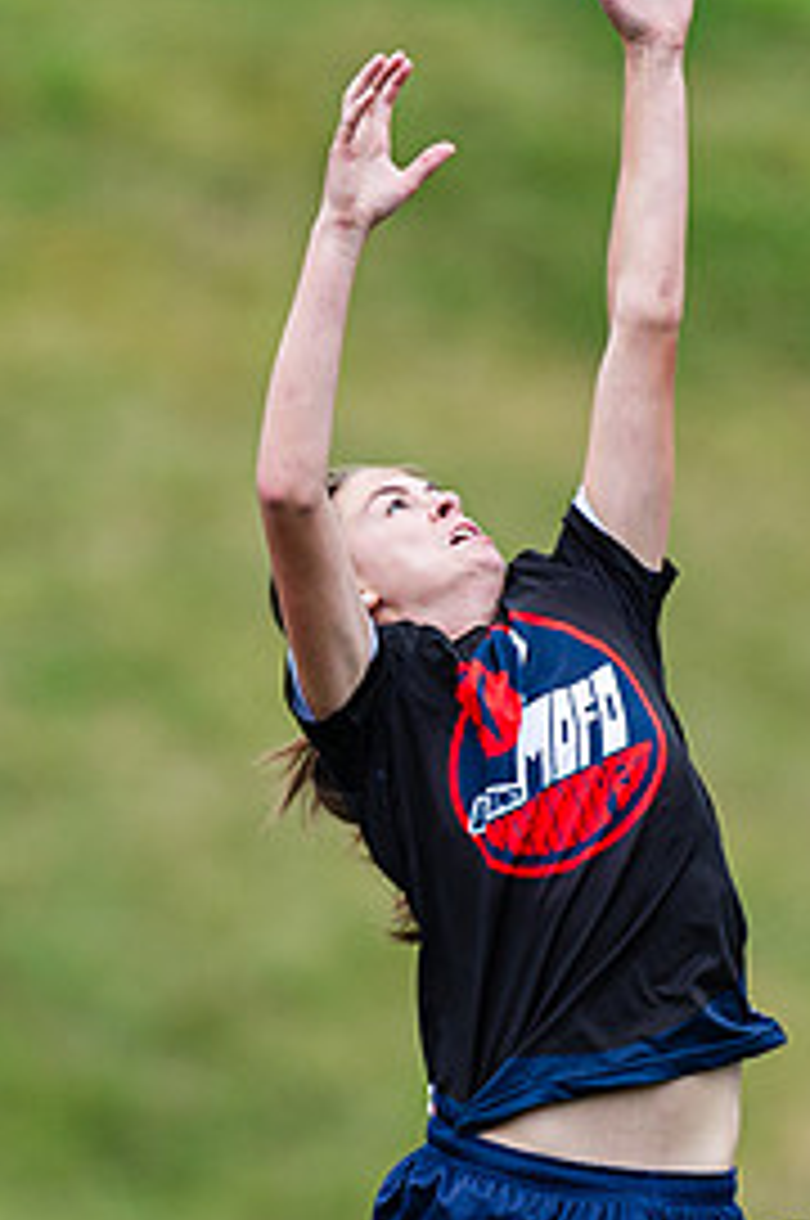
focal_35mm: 1141
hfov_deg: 1.2
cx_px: 591
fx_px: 38605
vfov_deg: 1.8
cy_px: 608
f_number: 4
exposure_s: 1/1250
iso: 500
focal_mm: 380
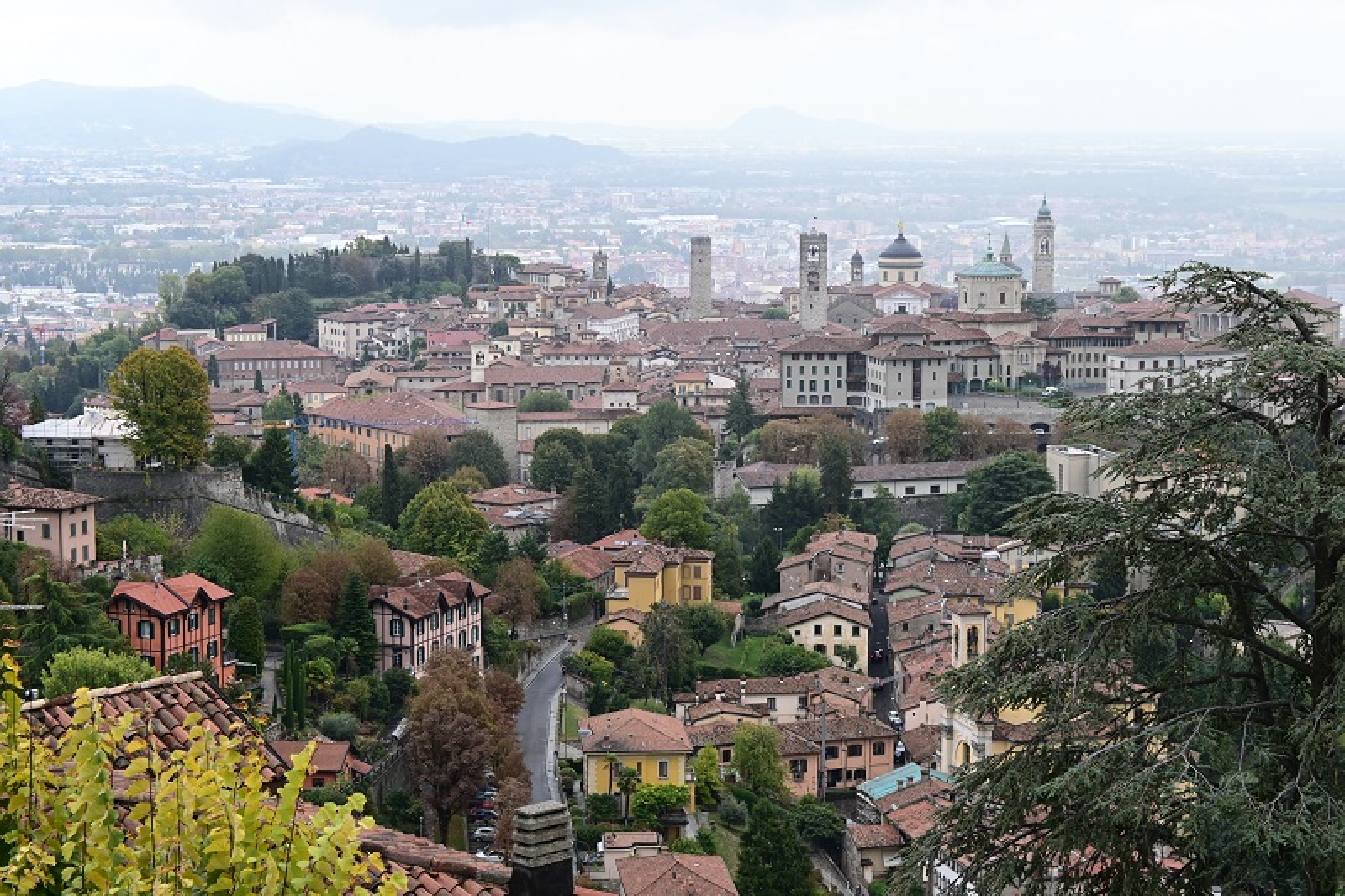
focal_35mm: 75
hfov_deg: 27.0
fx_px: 2801
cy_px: 448
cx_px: 672
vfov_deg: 18.2
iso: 400
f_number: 8
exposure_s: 1/60
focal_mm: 50
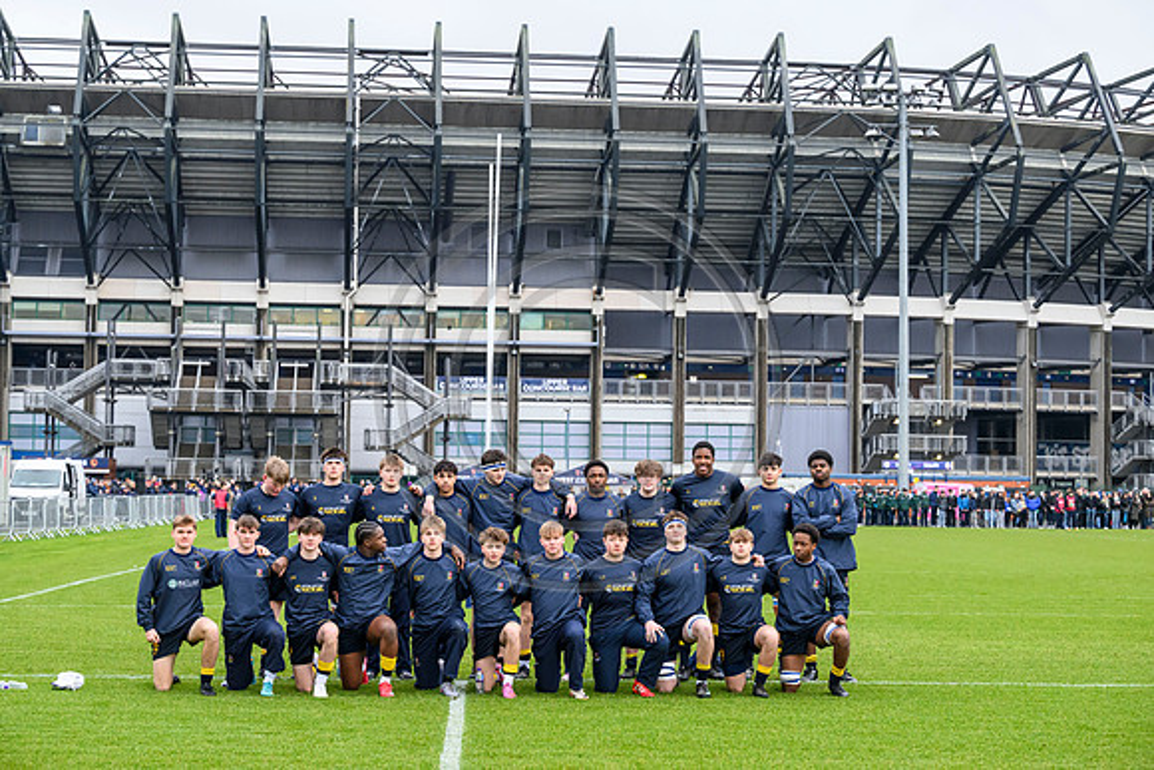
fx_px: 2244
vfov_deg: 19.5
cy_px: 385
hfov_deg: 28.8
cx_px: 577
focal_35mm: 70
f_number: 4.5
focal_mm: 70
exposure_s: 1/1000
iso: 2500
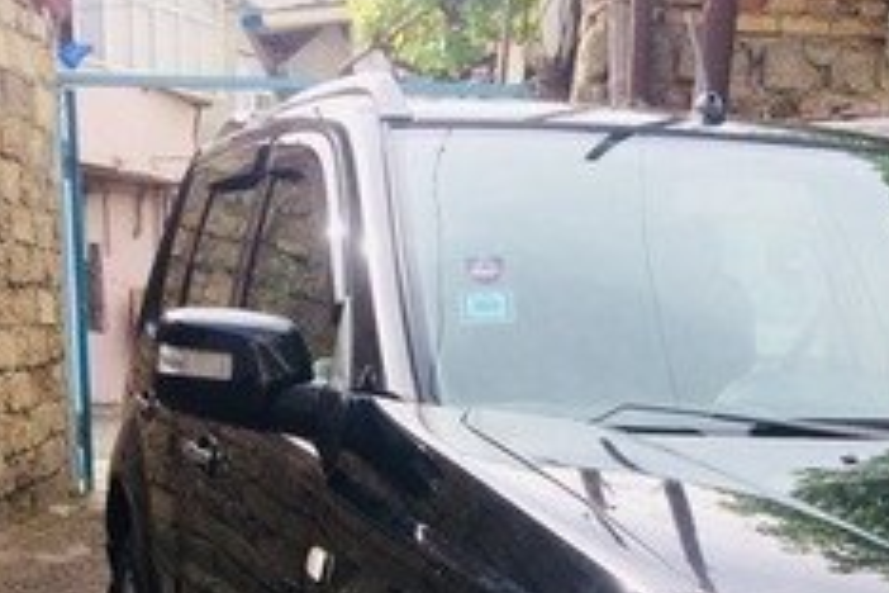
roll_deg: -1.8
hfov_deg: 31.4
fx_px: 1580
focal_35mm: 64
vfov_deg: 19.0
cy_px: 851
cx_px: 429
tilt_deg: -17.7
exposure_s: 1/586
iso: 32
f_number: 2.2
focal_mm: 4.15
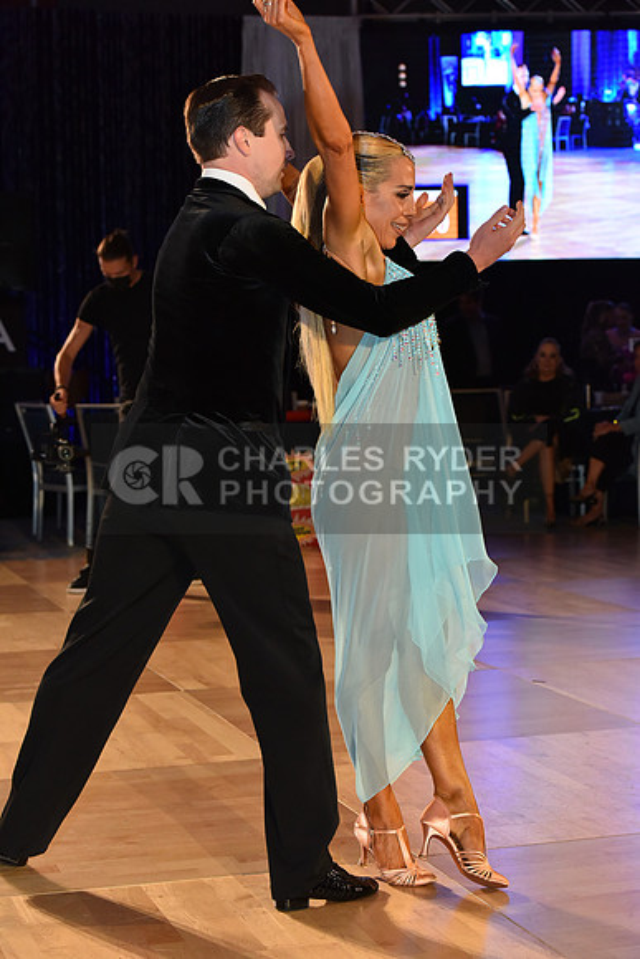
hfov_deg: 19.5
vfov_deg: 28.8
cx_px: 320
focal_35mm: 70
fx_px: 1865
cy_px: 480
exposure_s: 1/320
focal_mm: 70
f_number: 5
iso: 2000
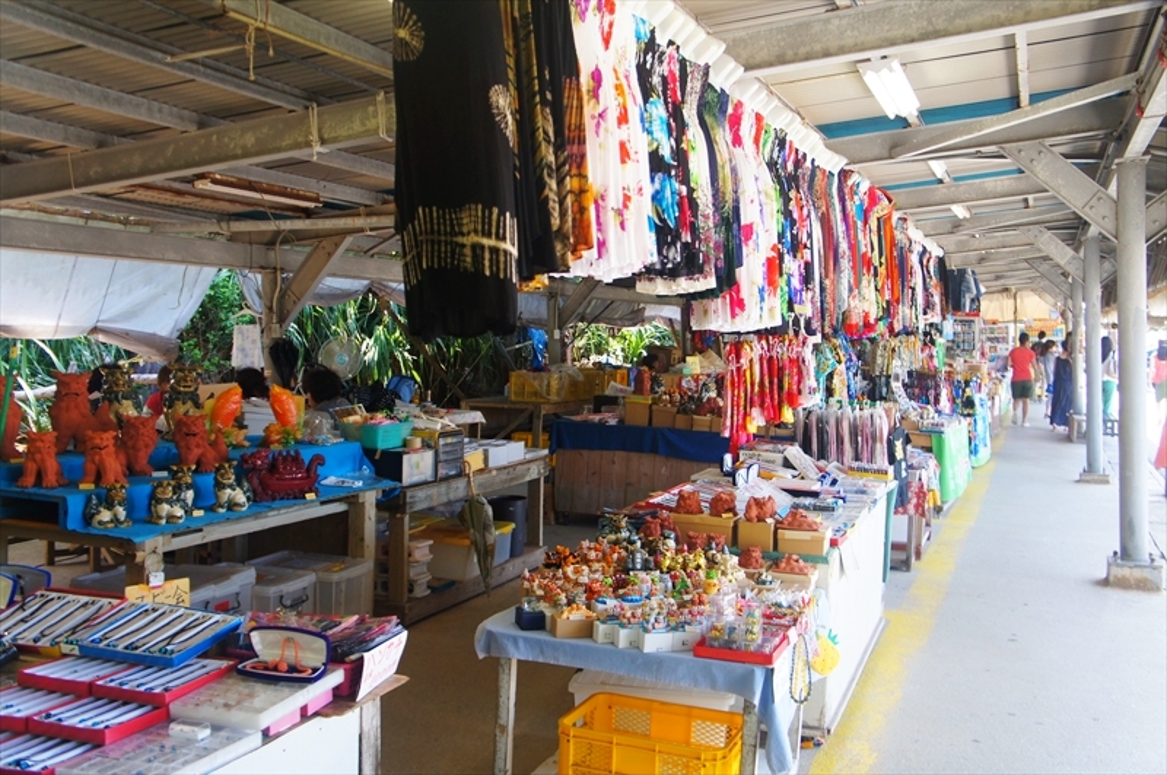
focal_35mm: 34
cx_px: 584
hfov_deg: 55.2
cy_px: 388
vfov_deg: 38.3
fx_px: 1117
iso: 320
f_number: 4
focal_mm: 23
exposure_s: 1/160
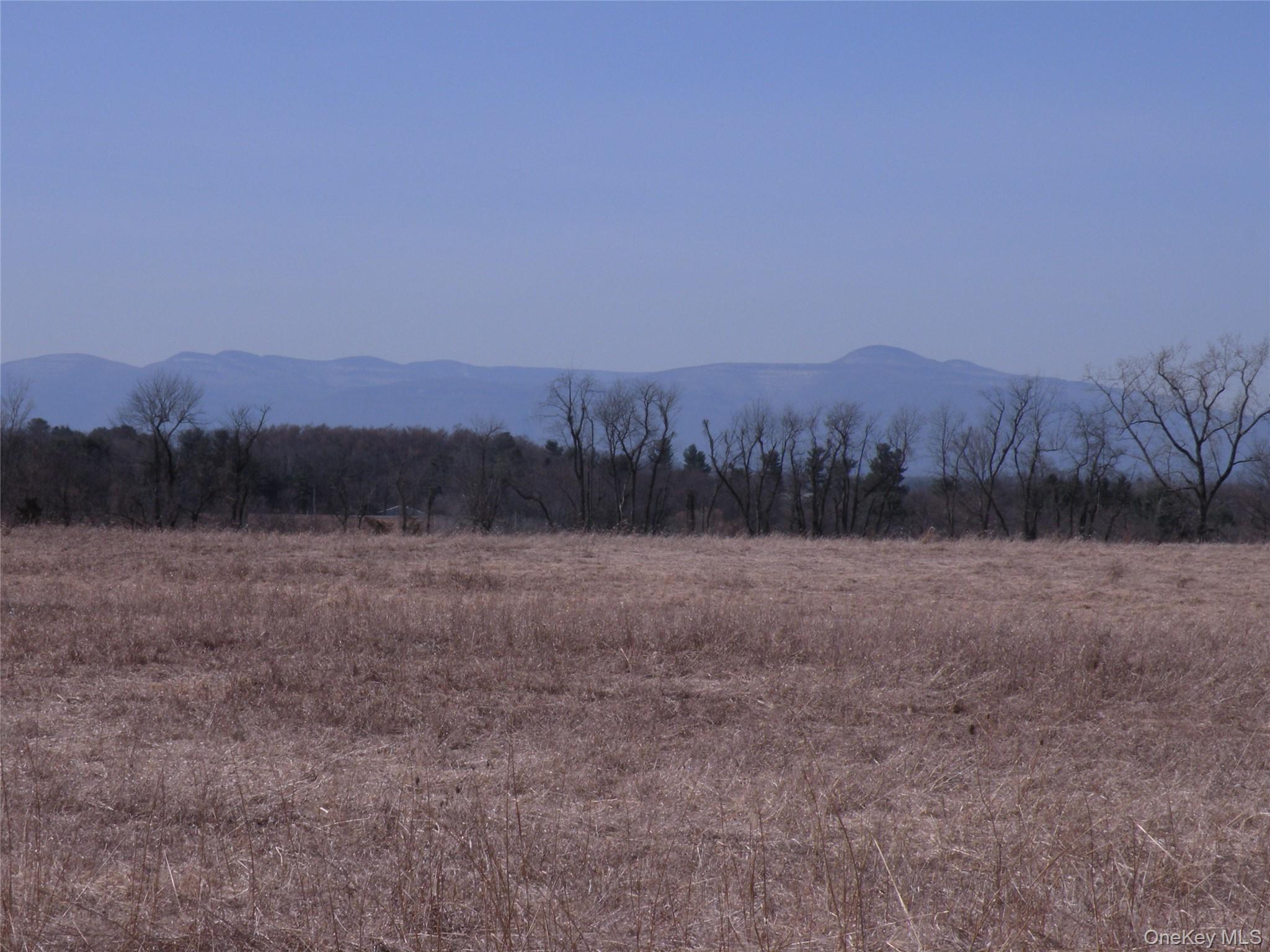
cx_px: 635
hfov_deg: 21.1
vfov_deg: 15.9
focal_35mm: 93
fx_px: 3412
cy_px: 476
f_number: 8
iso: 64
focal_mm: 16.4
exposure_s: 1/310
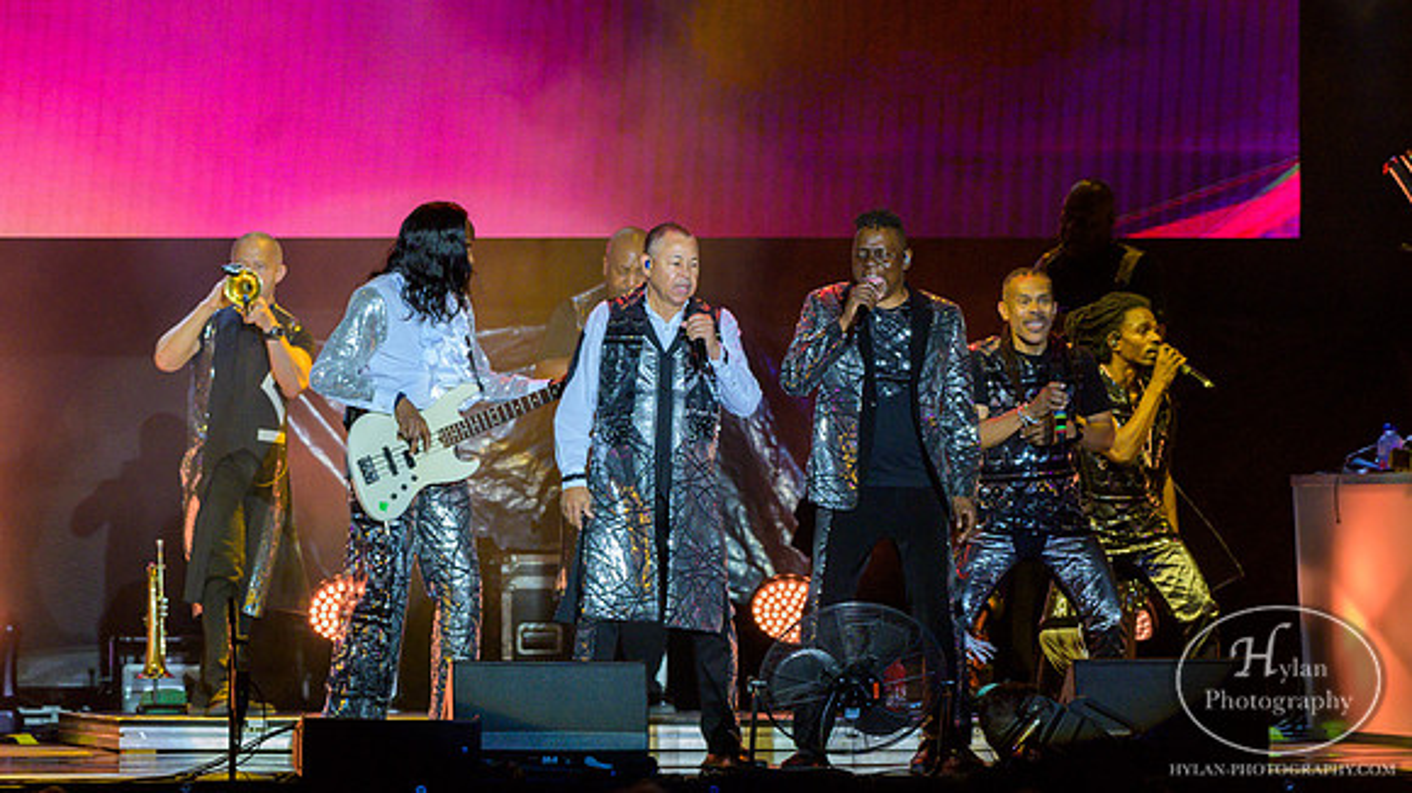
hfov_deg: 5.5
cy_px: 253
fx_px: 14703
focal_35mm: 393
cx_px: 698
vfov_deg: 3.1
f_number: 6.3
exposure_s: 1/400
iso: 4000
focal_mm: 300
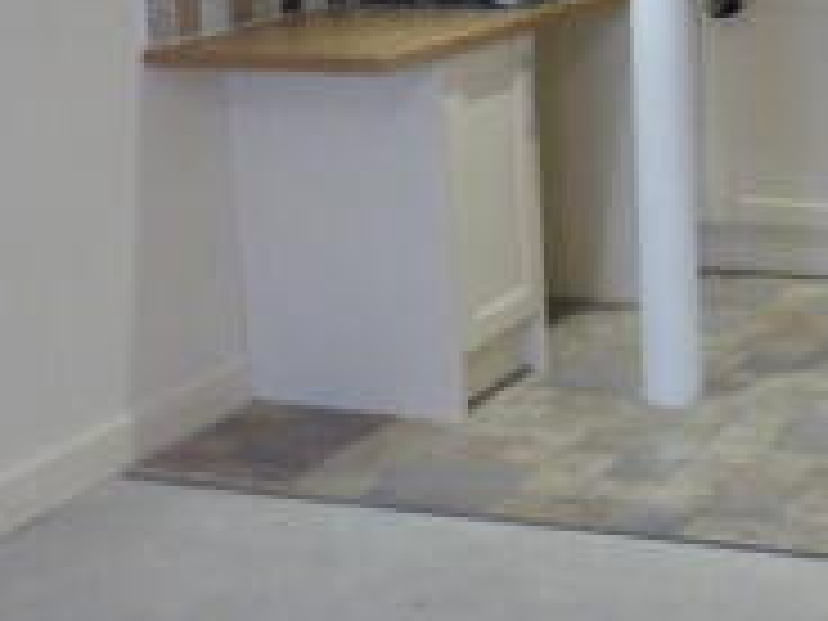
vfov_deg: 18.5
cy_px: 110
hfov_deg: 23.2
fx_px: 1890
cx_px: 916
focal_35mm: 79
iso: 400
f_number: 4
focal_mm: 4.5
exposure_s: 1/25
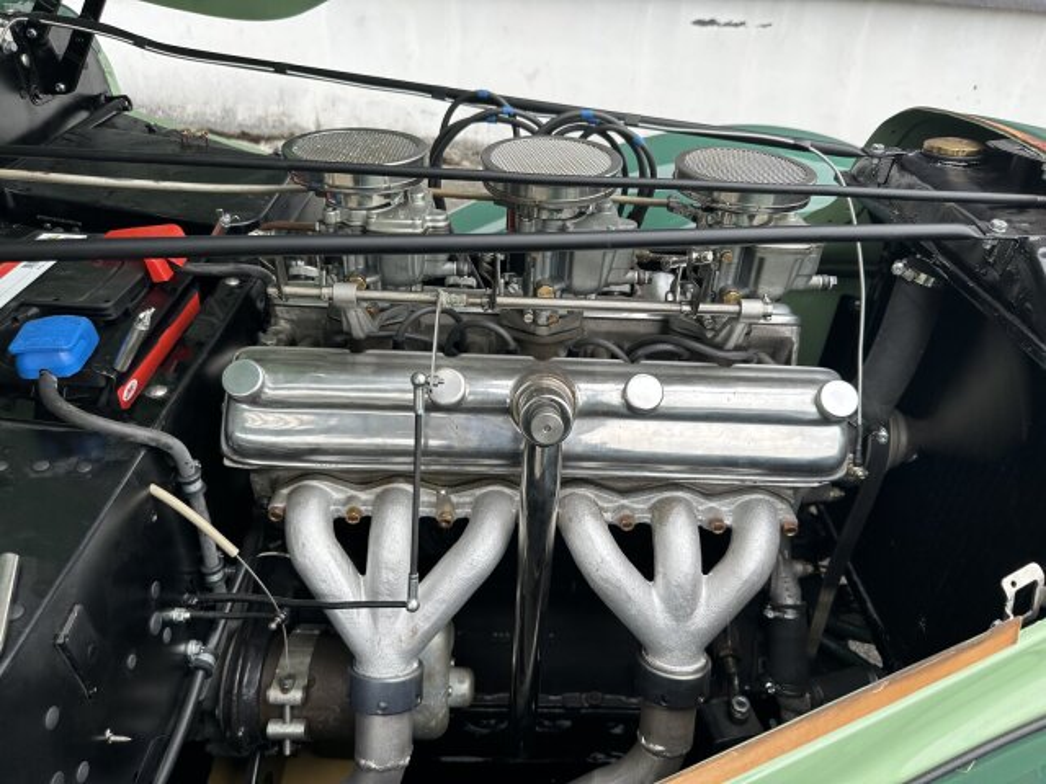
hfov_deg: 71.6
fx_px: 725
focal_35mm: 24
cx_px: 523
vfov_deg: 56.8
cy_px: 392
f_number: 1.78
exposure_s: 1/822
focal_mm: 6.86
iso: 80
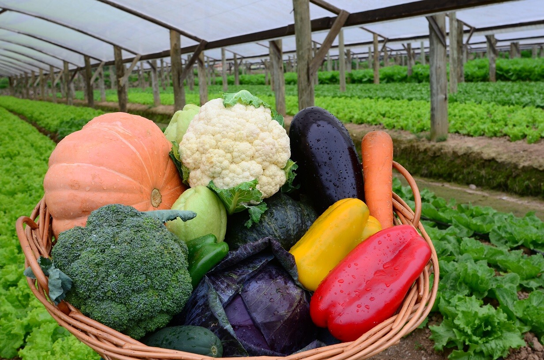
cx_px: 272
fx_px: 679
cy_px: 180
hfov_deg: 43.7
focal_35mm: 45
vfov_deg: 29.7
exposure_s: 1/80
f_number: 9
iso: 200
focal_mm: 30
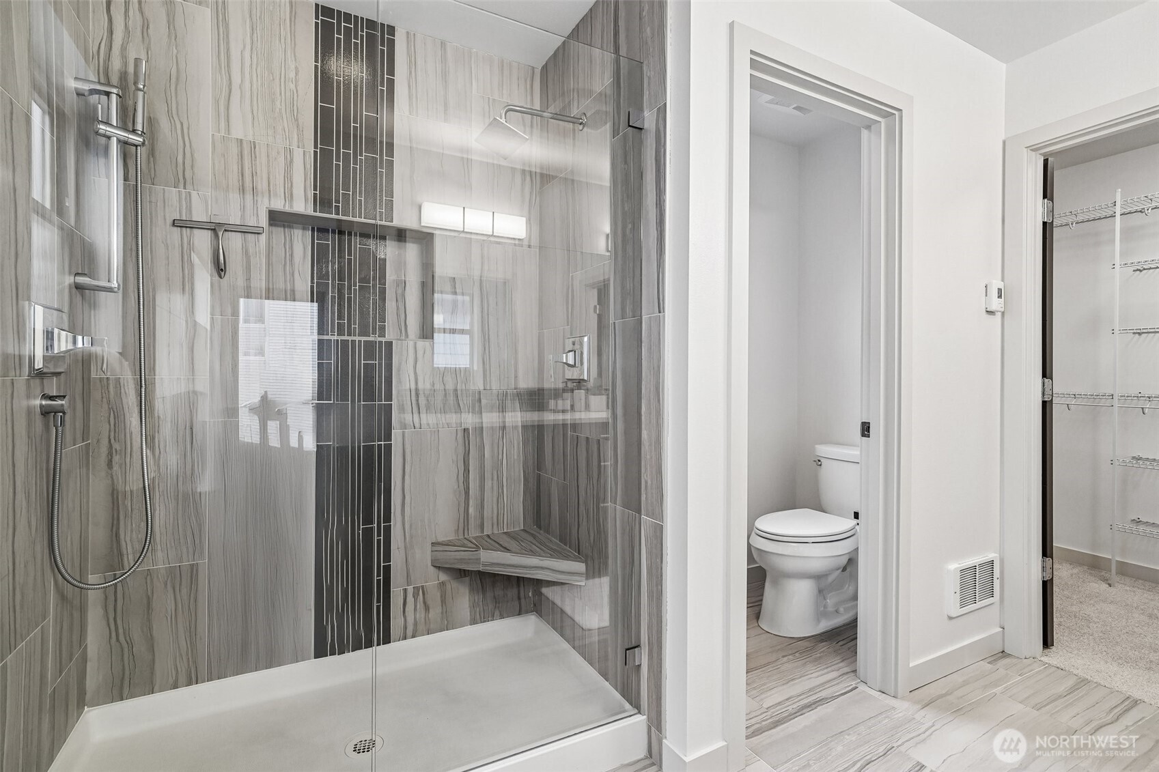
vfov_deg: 73.7
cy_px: 386
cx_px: 580
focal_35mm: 16
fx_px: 515
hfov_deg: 96.7
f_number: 8
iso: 1600
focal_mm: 16
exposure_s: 1/25
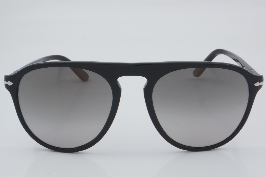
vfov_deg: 18.2
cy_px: 88
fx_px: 554
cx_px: 133
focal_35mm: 75
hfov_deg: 27.0
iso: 100
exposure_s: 1/3
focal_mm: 50
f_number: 32
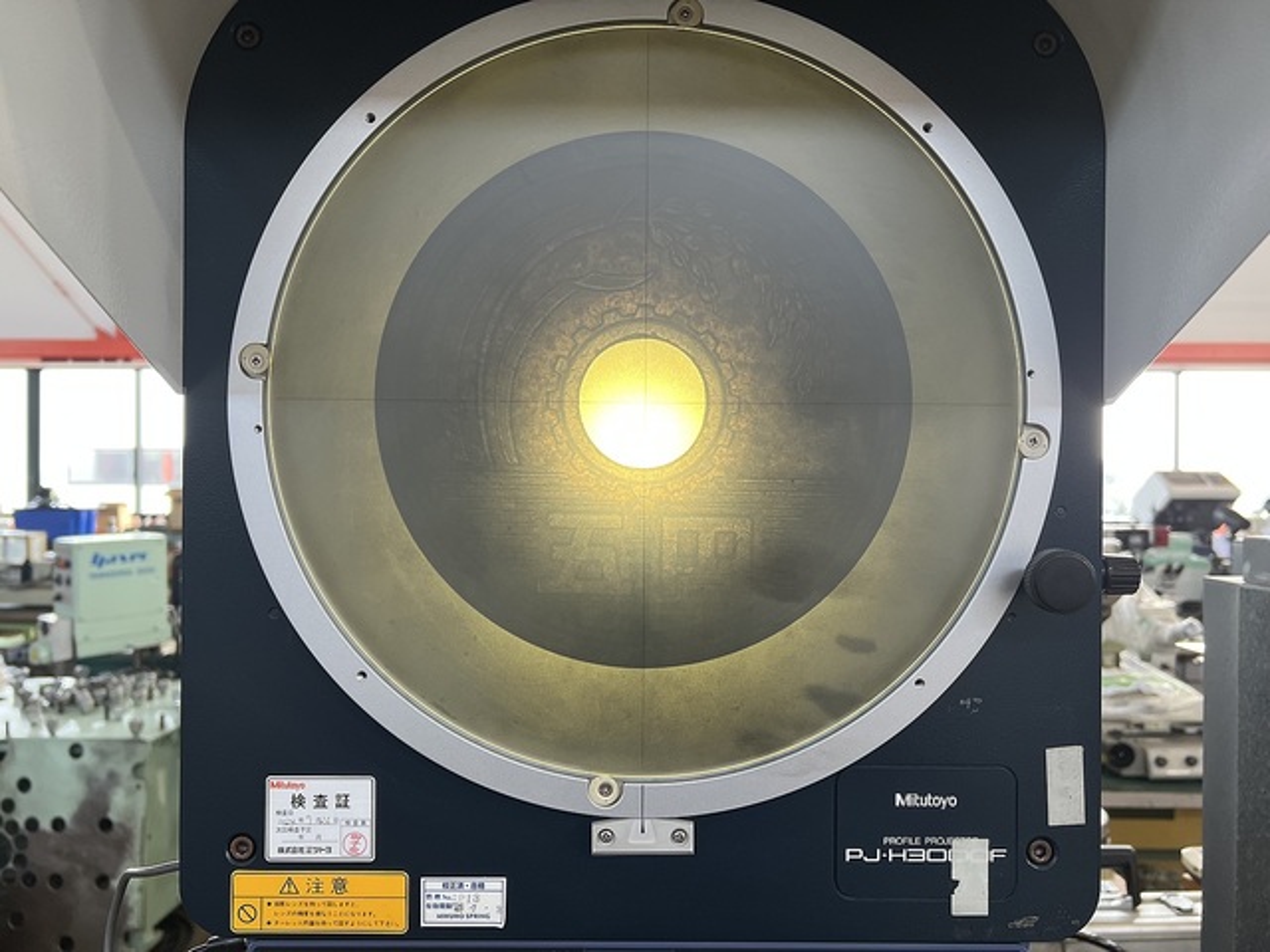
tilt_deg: -0.7
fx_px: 954
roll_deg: +0.1
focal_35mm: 26
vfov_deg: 53.1
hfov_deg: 67.3
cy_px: 476
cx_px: 635
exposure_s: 1/100
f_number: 1.5
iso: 125
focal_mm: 5.7
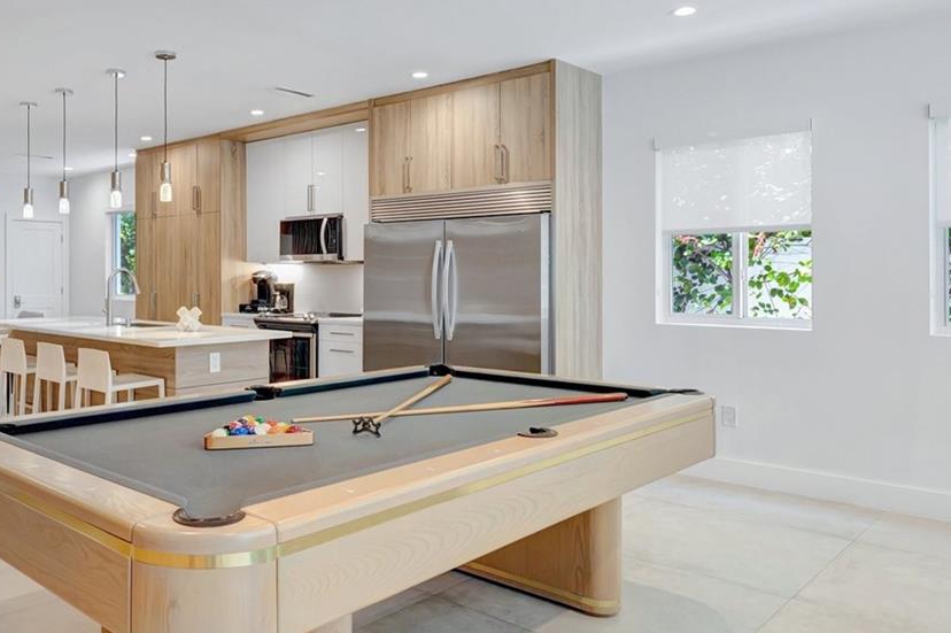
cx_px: 303
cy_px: 262
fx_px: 791
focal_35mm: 30
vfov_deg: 43.4
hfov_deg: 60.3
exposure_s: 1/4
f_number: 8
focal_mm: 15.5
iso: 400
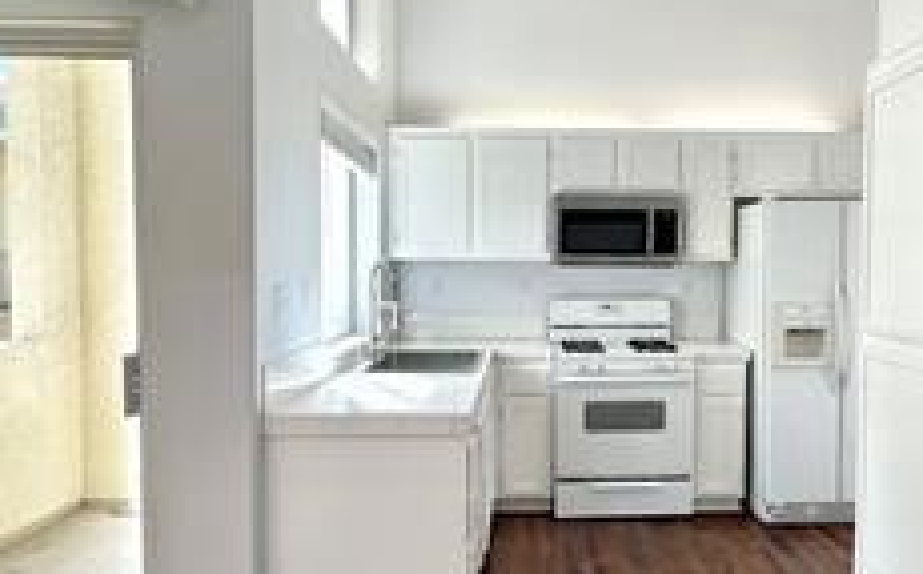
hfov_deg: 67.9
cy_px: 303
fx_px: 678
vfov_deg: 45.8
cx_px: 550
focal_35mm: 27
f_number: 1.8
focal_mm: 1.57
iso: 40
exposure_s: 1/120
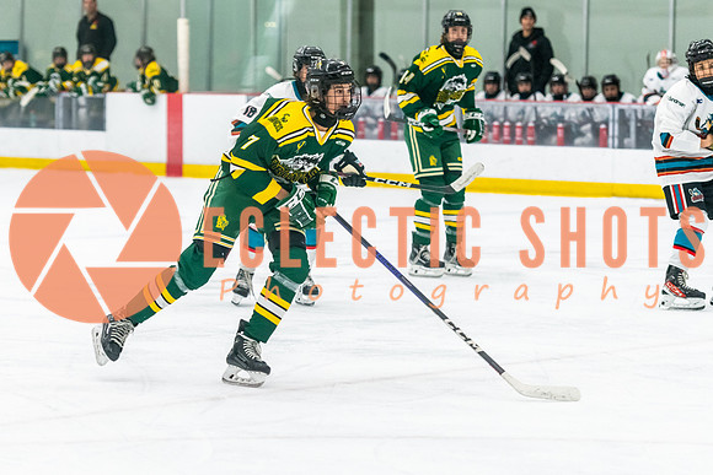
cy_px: 245
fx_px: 2941
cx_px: 301
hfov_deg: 13.8
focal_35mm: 148
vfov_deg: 9.2
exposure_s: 1/800
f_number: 2.8
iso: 4000
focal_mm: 110
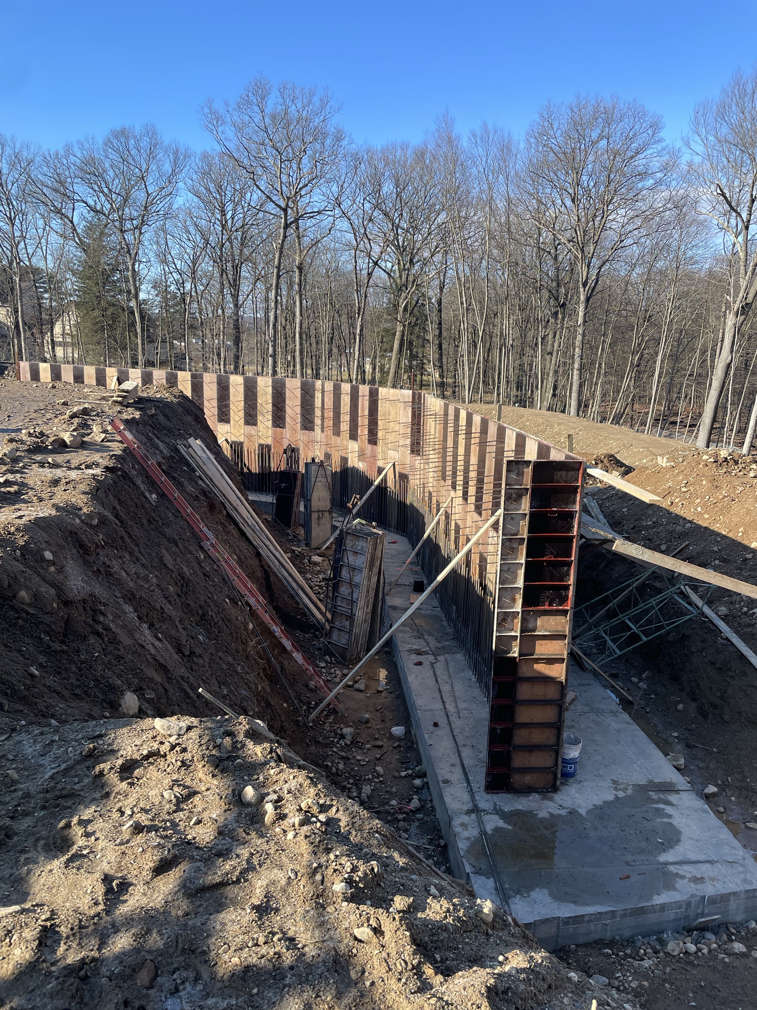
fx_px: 758
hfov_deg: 53.1
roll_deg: -0.5
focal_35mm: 26
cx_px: 378
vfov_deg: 67.3
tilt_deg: -10.7
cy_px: 505
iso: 32
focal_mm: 4.2
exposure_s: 1/1261
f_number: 1.6
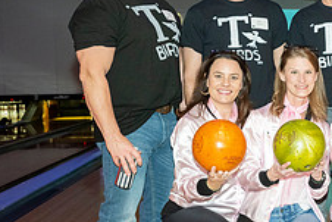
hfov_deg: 21.8
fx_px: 803
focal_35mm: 87
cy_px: 111
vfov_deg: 15.7
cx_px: 385
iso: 1600
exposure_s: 1/60
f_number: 5.6
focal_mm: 33.5
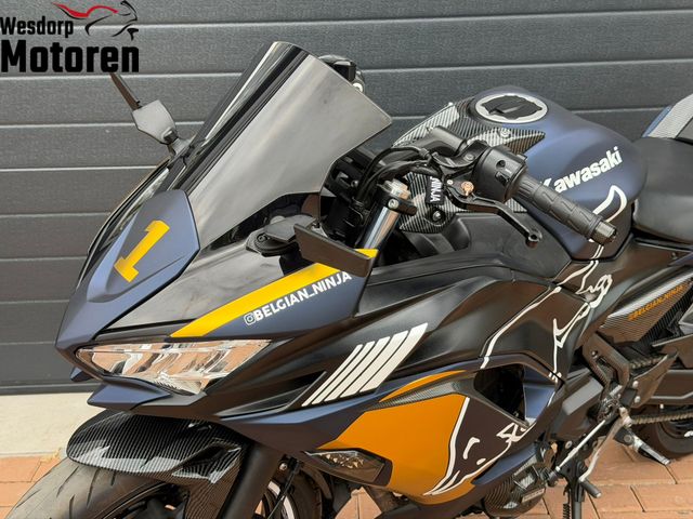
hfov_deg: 39.7
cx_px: 346
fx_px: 961
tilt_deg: -19.5
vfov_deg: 30.3
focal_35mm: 48
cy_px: 260
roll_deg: +1.2
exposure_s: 1/875
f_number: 1.78
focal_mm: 6.76
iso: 100
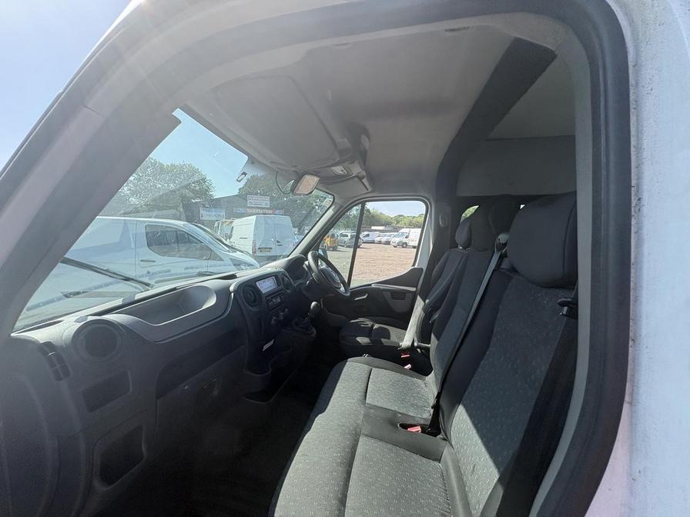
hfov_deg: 102.1
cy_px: 258
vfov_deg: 85.7
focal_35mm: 14
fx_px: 279
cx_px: 345
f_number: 2.2
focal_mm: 2.22
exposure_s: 1/727
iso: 64
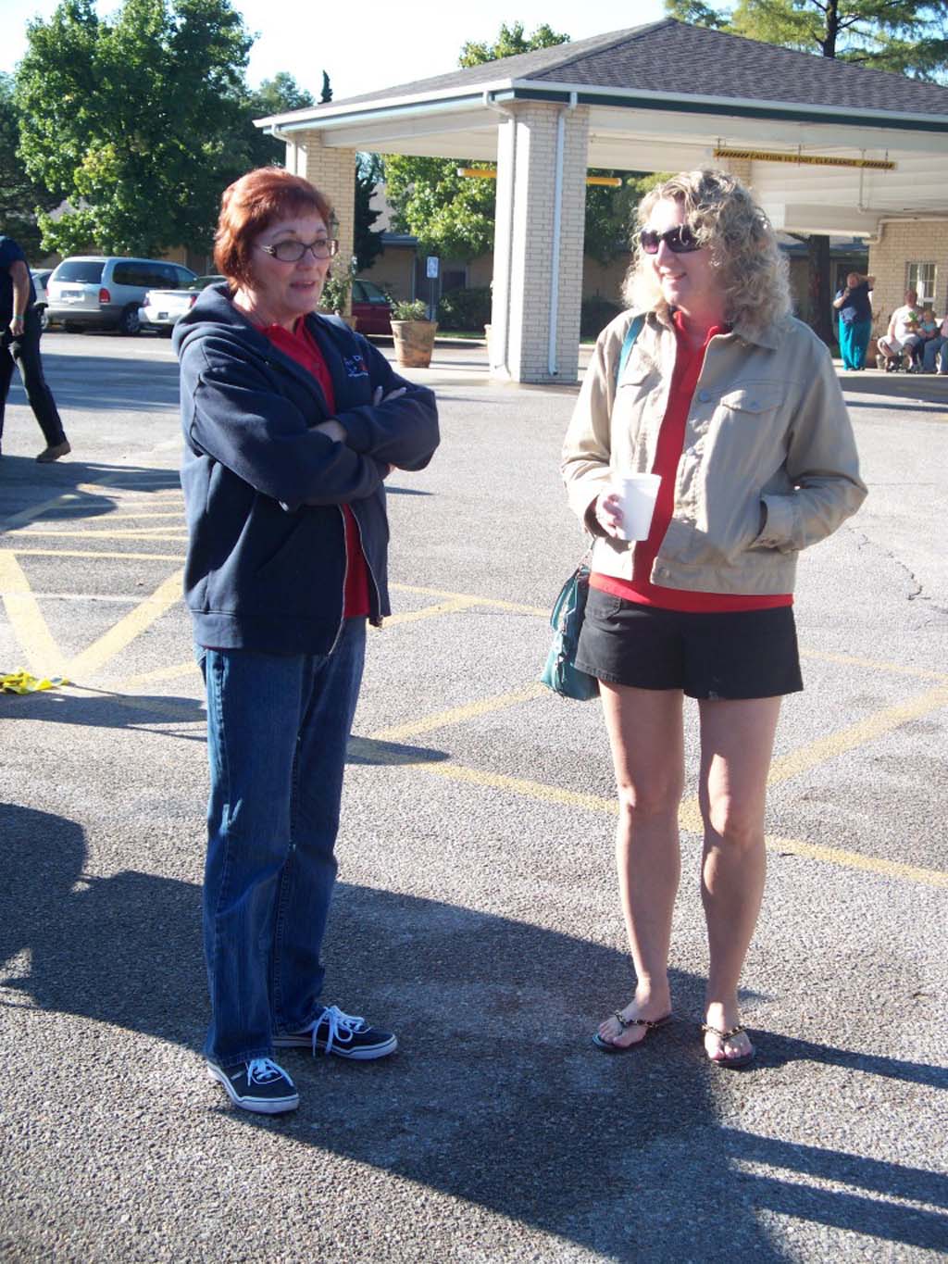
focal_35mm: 61
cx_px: 474
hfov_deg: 24.0
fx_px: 2227
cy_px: 632
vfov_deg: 31.7
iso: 64
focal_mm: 12.89
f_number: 3.1
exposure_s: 1/250
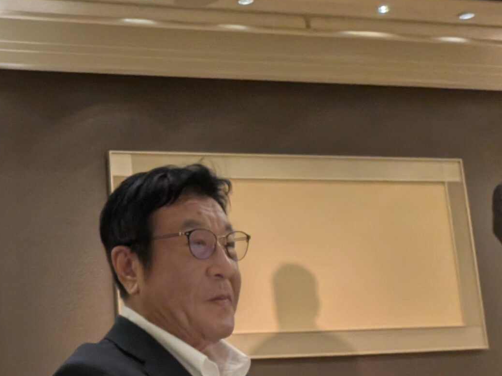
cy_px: 148
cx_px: 55
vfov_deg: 22.9
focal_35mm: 64
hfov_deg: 29.1
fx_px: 928
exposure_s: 1/100
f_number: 2.2
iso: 160
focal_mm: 3.06
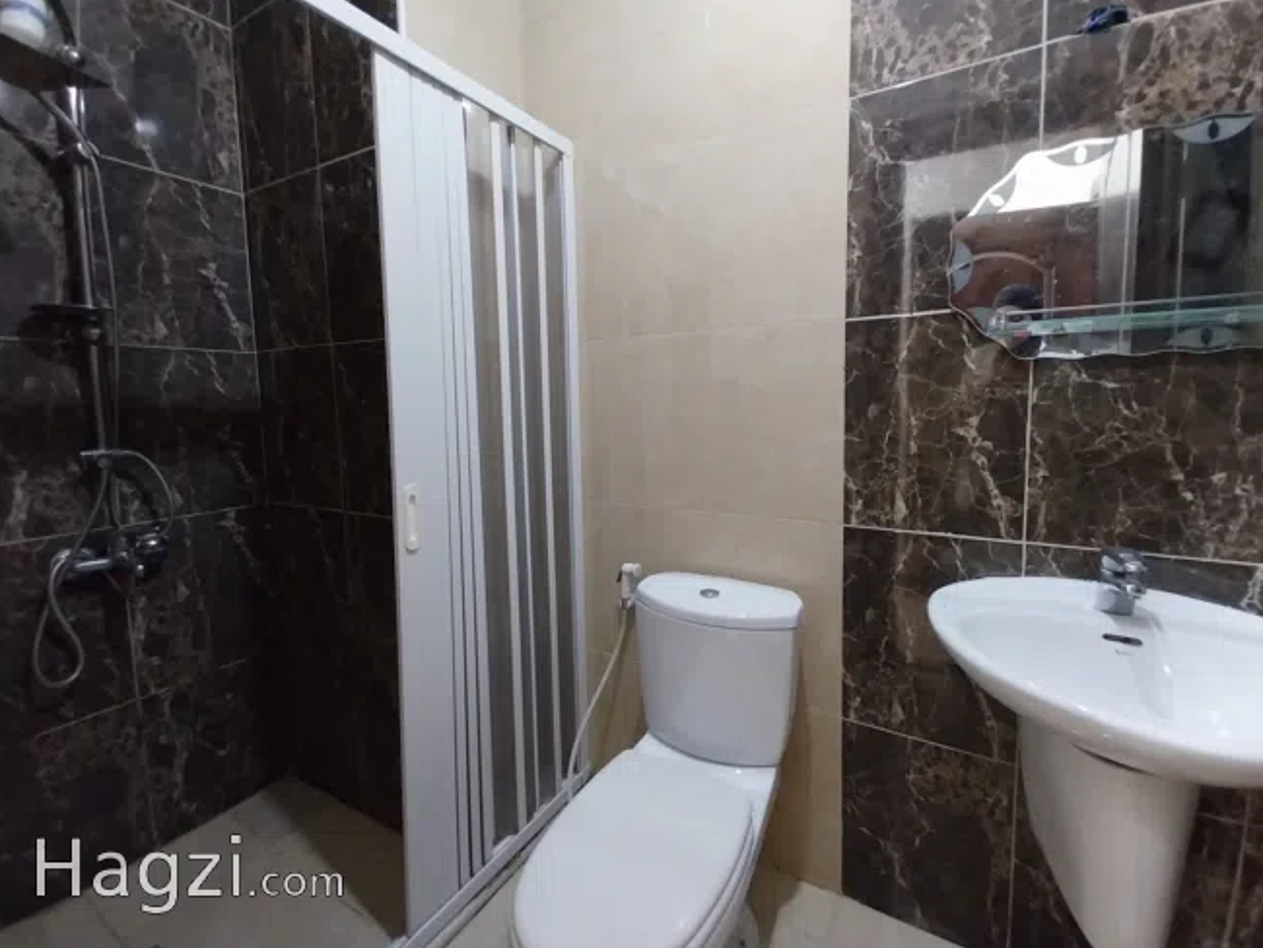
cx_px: 676
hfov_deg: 101.9
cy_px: 444
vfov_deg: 85.6
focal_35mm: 14
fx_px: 511
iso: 320
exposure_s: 1/14
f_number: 2.2
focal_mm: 1.3
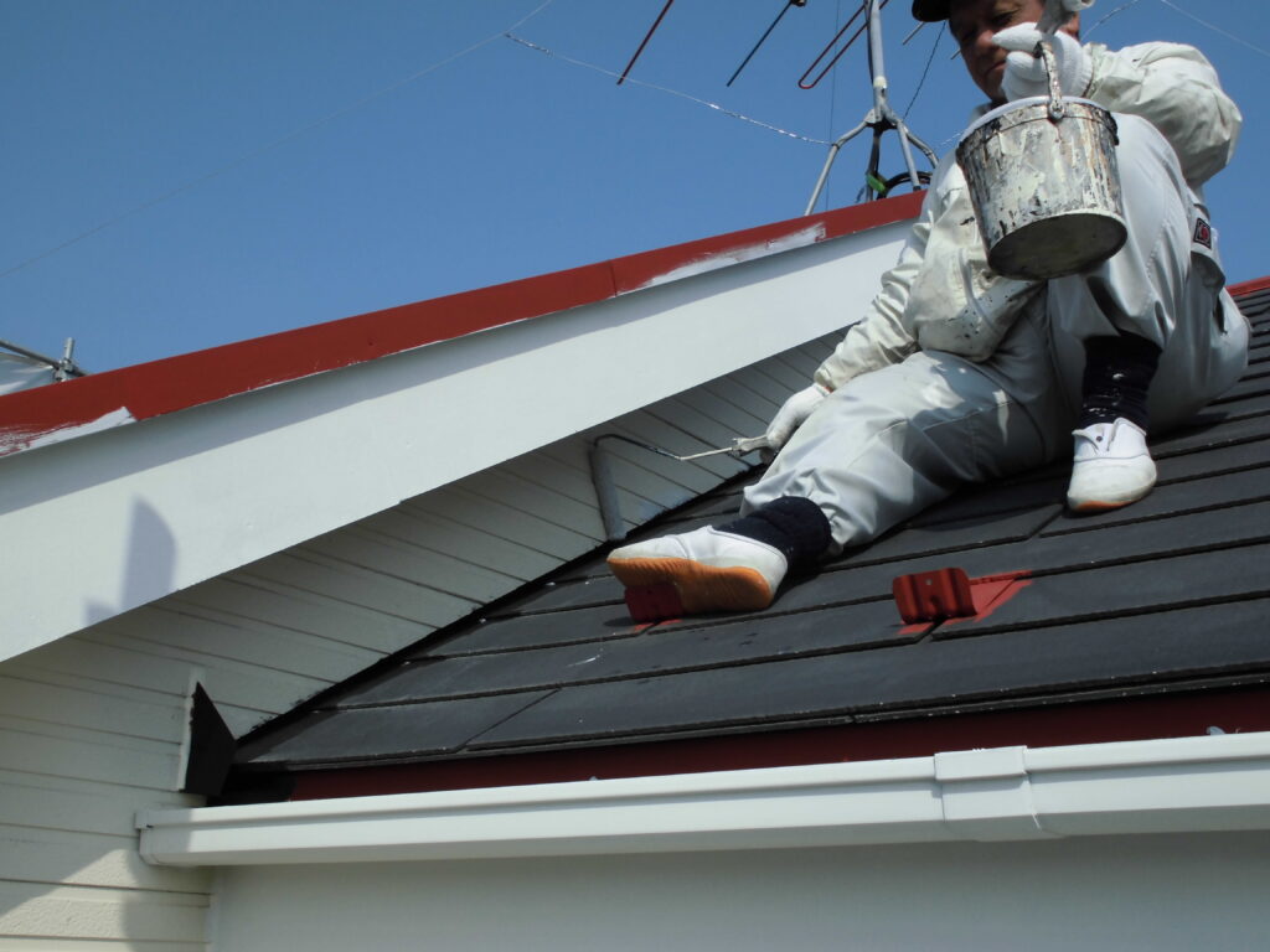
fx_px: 1394
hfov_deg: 49.0
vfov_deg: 37.7
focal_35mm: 38
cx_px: 635
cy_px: 476
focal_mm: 6.9
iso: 100
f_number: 4.2
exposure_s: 1/800
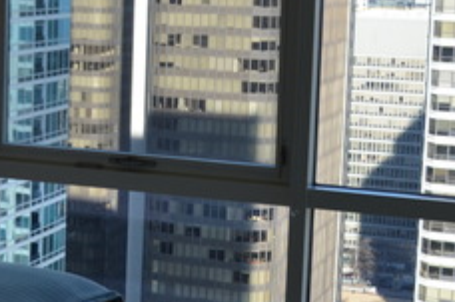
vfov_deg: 13.5
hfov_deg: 19.4
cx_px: -54
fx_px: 1274
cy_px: 116
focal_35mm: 101
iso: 200
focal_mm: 24
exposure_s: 1/125
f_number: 5.6
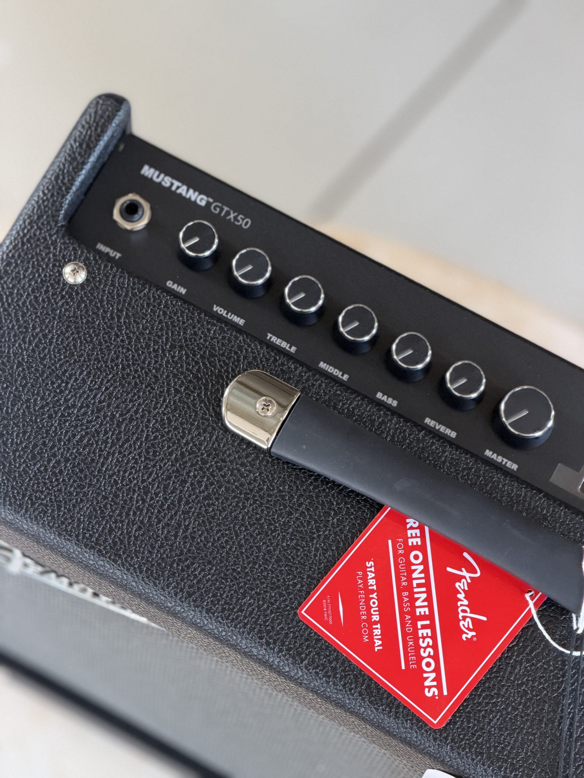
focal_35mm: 100
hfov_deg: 14.8
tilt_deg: -74.7
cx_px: 292
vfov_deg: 19.6
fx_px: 2249
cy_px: 389
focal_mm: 16.89
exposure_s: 1/106
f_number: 2.8
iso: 400
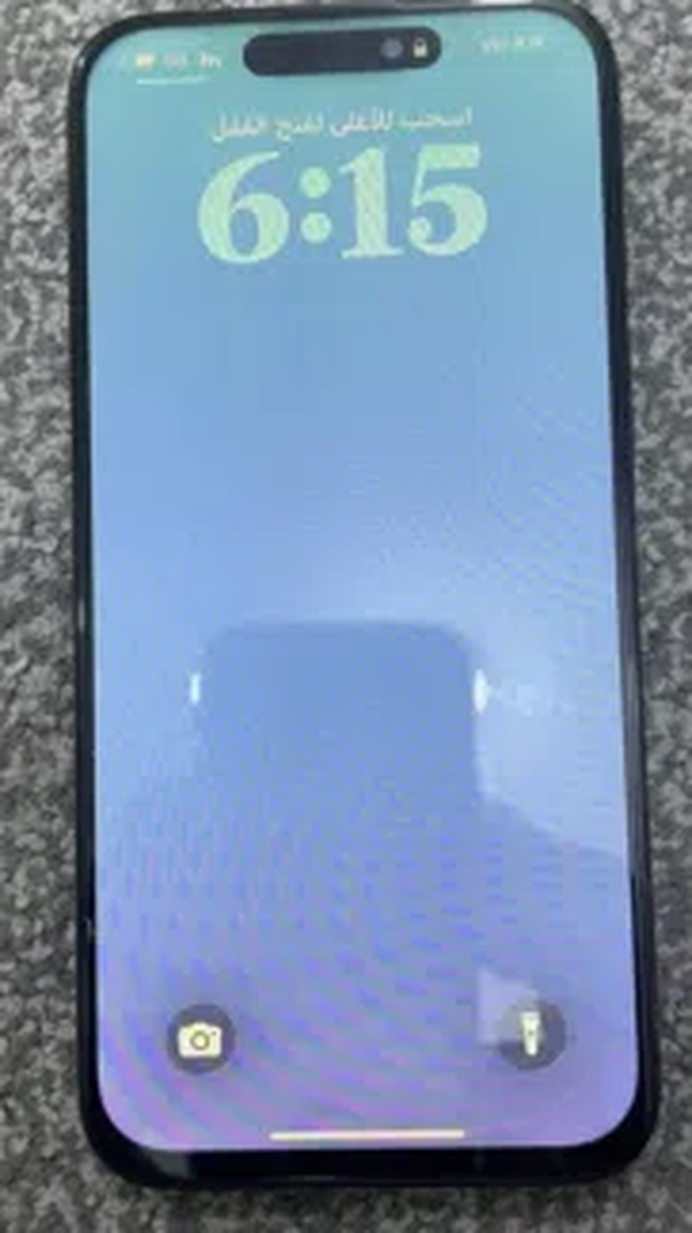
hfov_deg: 33.7
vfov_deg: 56.6
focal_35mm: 35
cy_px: 594
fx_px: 1143
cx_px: 373
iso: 80
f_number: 1.6
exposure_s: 1/60
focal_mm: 4.2
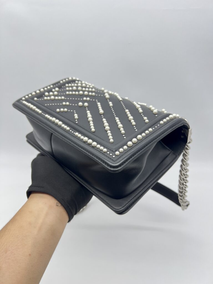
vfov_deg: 67.3
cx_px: 106
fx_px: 213
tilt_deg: -27.3
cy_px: 142
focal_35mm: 26
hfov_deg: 53.1
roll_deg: +0.2
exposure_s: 1/100
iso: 40
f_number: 1.5
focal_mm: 5.7
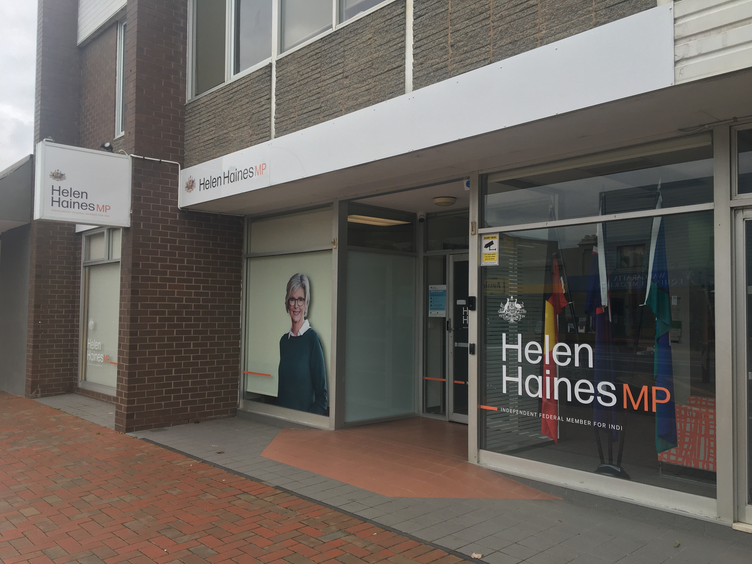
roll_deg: -0.1
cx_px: 376
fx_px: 630
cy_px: 282
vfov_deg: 48.2
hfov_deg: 61.7
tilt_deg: +2.3
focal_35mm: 29
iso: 25
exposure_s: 1/247
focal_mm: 4.15
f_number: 2.2
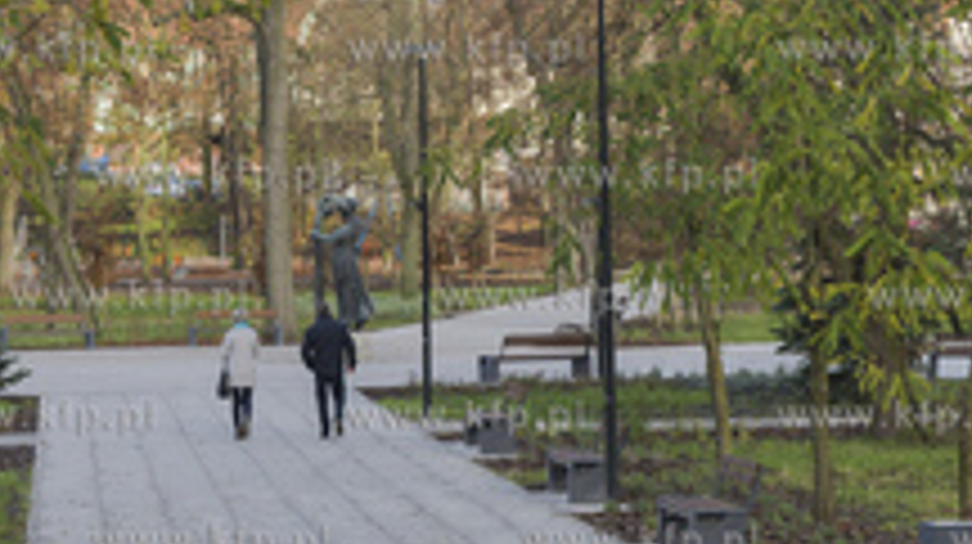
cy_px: 236
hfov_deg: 13.0
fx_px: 4248
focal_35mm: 165
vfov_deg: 7.3
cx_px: 369
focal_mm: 85
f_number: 4
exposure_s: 1/1000
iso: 400
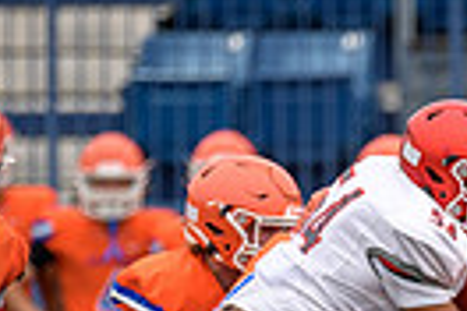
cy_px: 391
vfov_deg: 1.2
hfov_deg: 1.7
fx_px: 15384
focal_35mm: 1186
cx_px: 584
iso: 320
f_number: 2.8
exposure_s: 1/800
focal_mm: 270
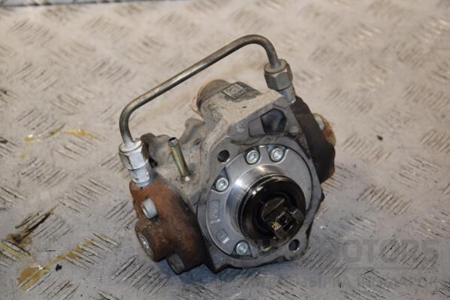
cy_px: 150
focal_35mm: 106
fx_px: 1325
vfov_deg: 12.9
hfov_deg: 19.3
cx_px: 226
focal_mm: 70
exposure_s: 1/200
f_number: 6.3
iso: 800
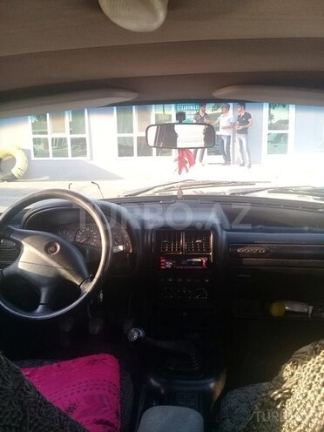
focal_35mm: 31
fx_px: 387
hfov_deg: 45.4
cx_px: 162
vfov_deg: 58.4
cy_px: 216
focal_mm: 3.3
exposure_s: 1/50
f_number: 2.2
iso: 64
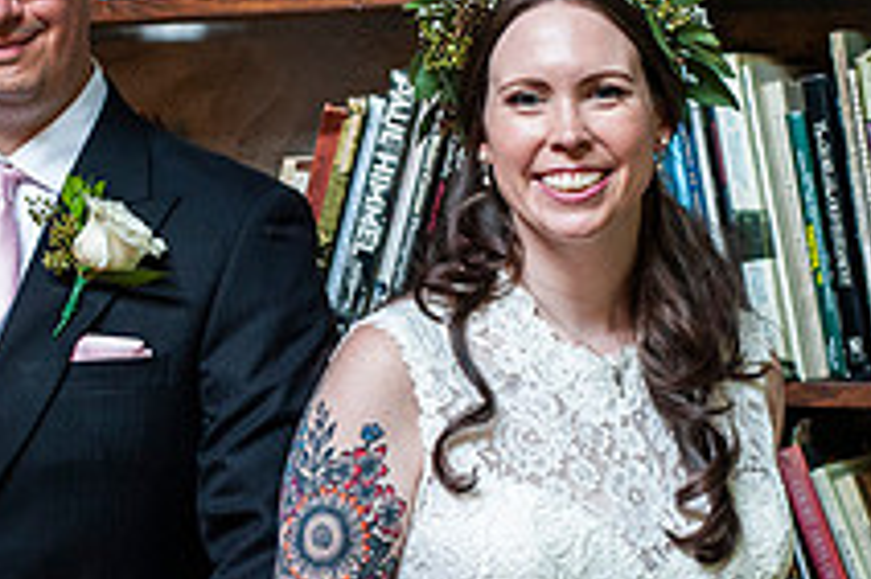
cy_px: 333
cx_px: 283
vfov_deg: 10.0
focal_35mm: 137
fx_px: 3312
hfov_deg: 15.0
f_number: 3.5
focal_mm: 50
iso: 1000
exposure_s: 1/125
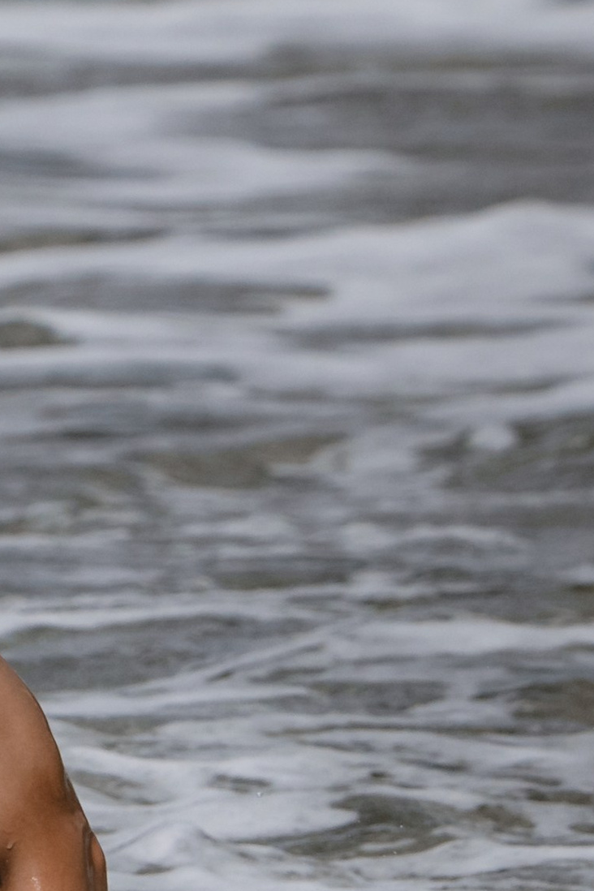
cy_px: 699
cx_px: -75
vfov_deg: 0.8
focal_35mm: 2524
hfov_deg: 0.5
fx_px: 62464
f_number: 6.3
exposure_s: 1/4000
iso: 500
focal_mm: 481
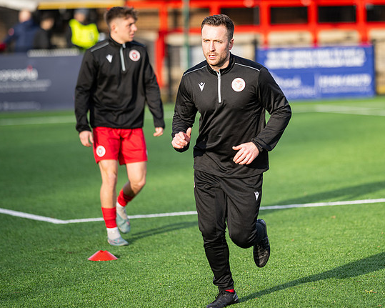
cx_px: 285
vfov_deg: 8.0
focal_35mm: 193
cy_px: 146
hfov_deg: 10.0
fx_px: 2199
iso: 100
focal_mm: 135
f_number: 1.8
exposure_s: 1/2000
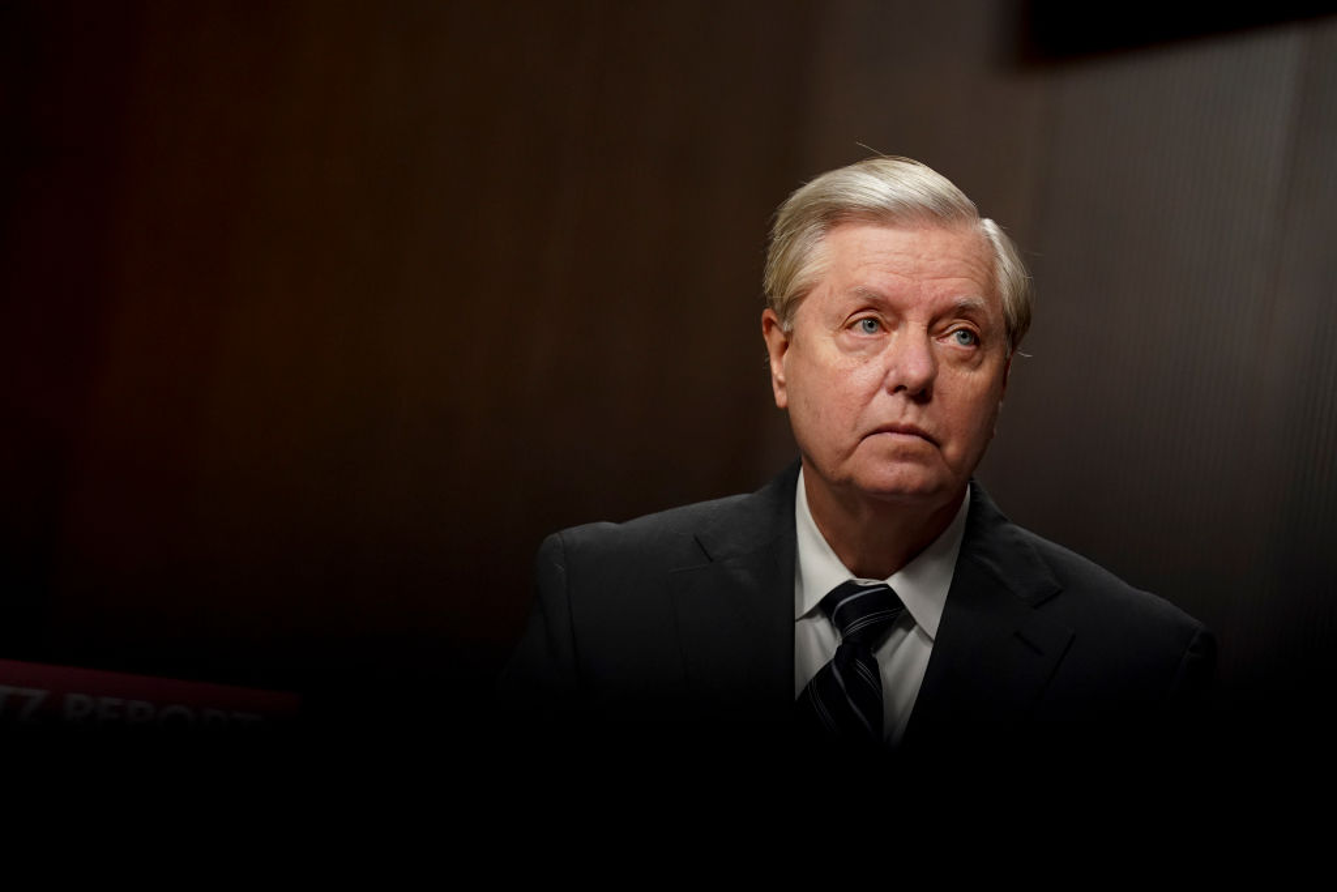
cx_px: 668
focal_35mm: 200
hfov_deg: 10.3
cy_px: 446
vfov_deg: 6.9
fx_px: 7428
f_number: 4.5
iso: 3200
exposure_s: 1/250
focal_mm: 200
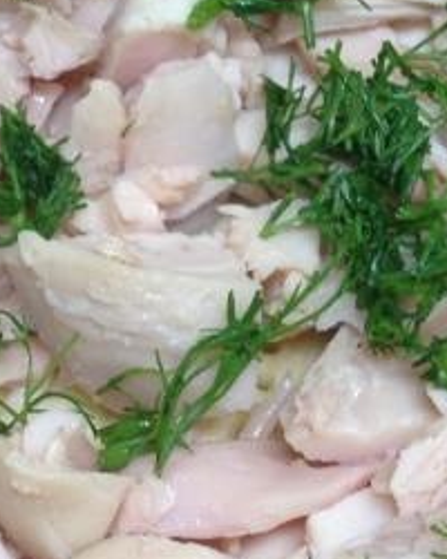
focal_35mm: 132
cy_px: 74
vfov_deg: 14.5
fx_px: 2183
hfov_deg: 11.6
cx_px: 429
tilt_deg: -55.1
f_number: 2.4
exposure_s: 1/20
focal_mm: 4.12
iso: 64
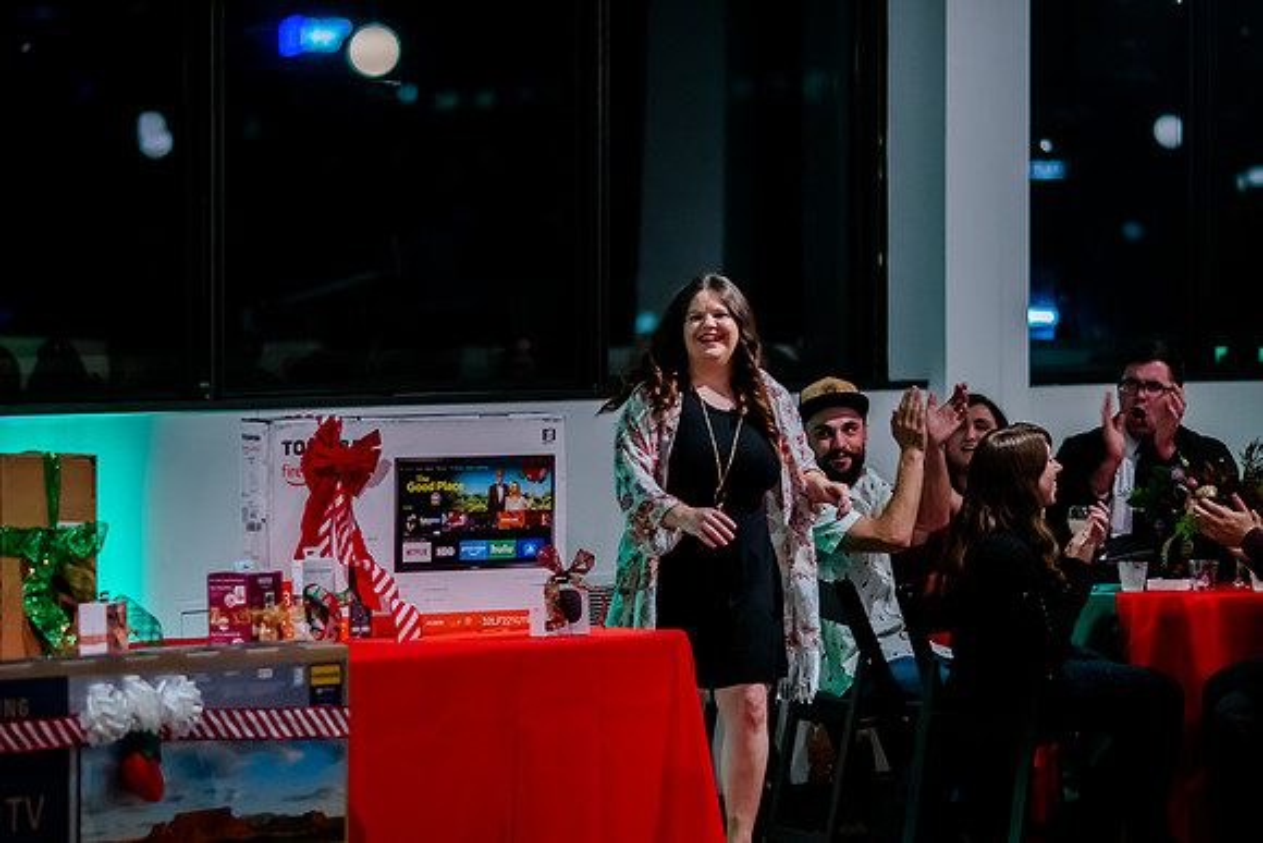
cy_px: 422
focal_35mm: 158
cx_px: 632
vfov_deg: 8.7
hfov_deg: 13.0
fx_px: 5527
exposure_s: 1/250
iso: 3200
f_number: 2
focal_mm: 105
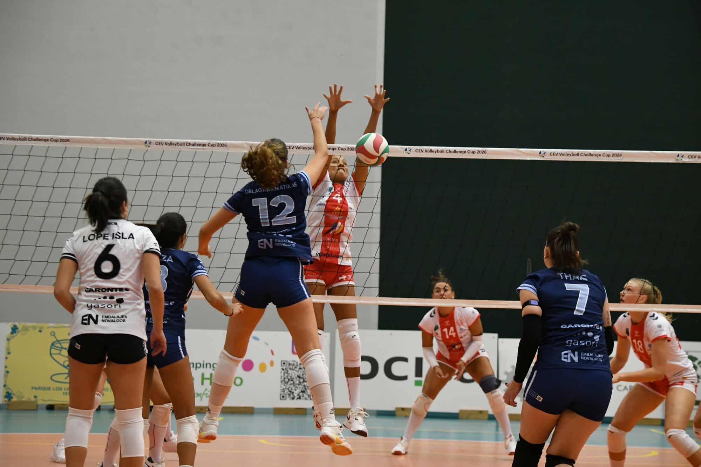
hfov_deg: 18.9
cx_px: 350
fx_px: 2103
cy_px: 234
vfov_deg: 12.7
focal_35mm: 108
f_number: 4.5
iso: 3600
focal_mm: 72
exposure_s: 1/500
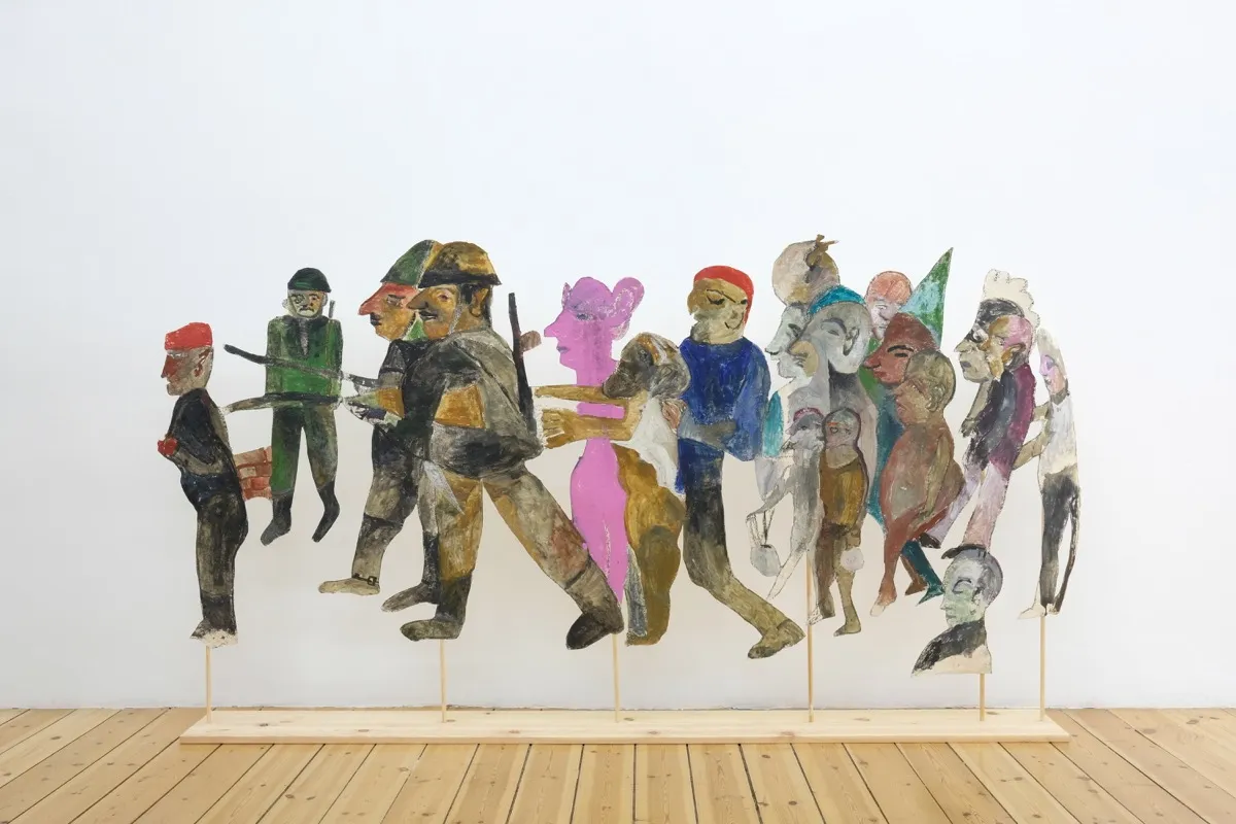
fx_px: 1202
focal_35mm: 35
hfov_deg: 54.4
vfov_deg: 37.9
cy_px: 412
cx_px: 618
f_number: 16
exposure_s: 1/3
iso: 500
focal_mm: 23
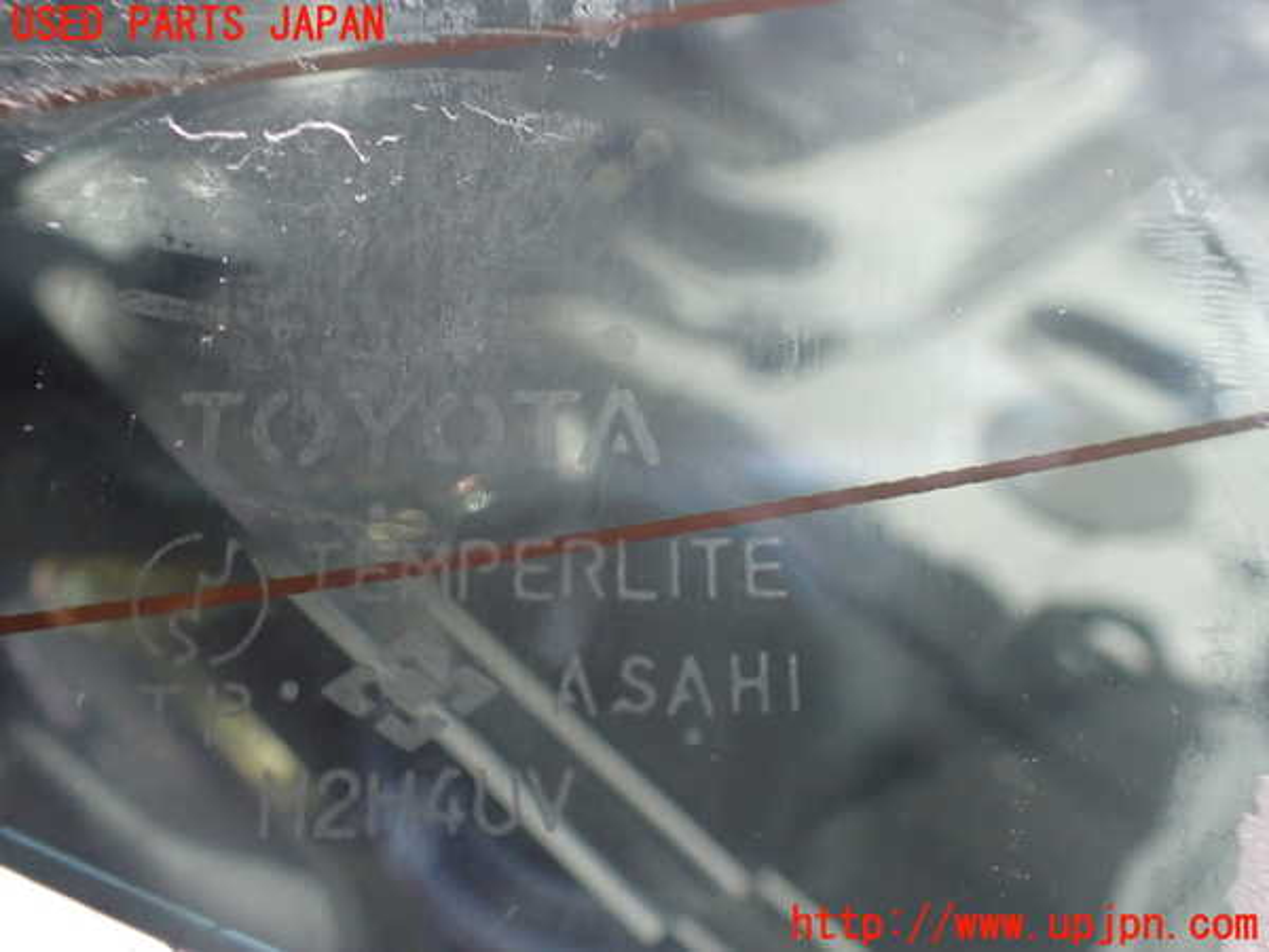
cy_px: 476
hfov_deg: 60.0
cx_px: 634
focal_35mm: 30
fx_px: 1100
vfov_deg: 46.8
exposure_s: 1/125
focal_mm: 5.4
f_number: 2.3
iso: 400
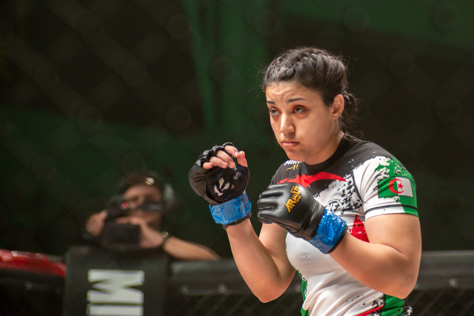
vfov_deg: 7.5
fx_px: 2411
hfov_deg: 11.2
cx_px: 287
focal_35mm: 183
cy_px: 101
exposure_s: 1/640
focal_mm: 135
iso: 2000
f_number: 4
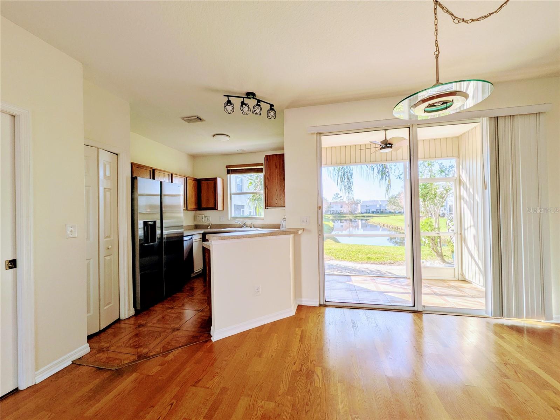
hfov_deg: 102.1
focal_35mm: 14
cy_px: 210
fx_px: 227
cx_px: 280
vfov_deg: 85.7
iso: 44
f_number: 2.2
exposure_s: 1/418
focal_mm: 1.83
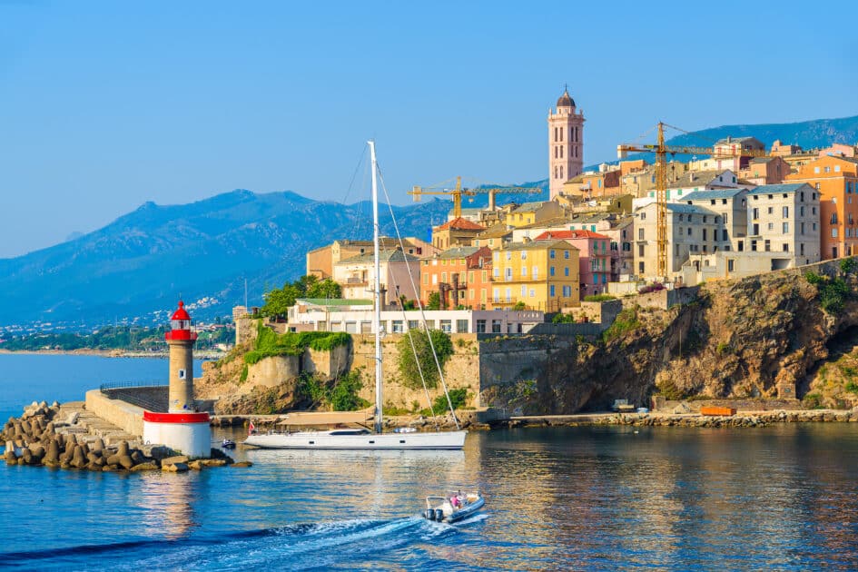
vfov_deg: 14.4
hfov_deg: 21.5
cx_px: 429
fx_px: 2264
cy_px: 286
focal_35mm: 95
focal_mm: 95
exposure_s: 1/250
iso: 100
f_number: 8
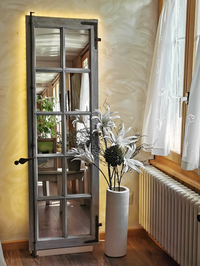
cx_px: 100
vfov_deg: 36.2
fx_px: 408
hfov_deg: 27.5
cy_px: 133
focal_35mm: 53
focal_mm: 5.56
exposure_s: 5
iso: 50
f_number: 1.6
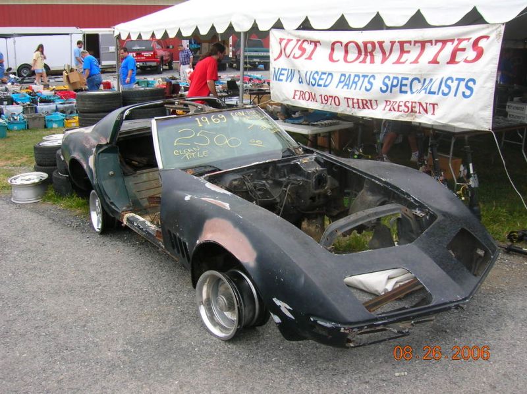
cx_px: 264
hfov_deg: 54.0
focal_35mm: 34
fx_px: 517
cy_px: 197
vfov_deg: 41.7
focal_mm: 5.7
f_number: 4.9
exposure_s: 1/77
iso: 50
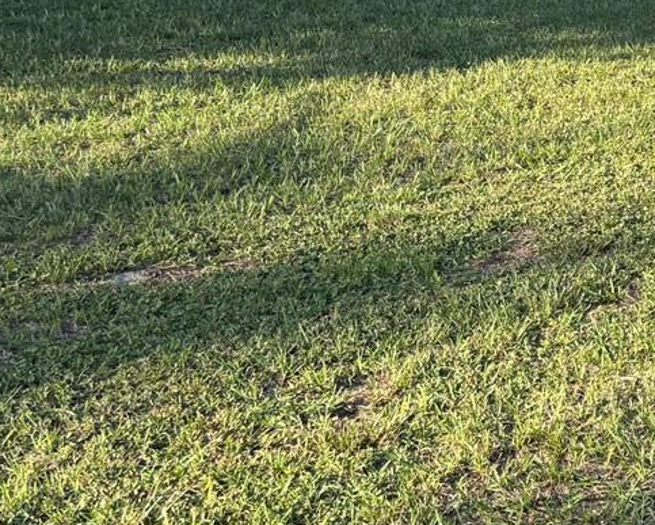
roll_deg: -0.9
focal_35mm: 84
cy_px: 27
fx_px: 1629
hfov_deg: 19.4
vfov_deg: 17.9
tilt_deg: -10.1
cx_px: 1023
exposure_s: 1/935
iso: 50
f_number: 1.6
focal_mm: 5.96
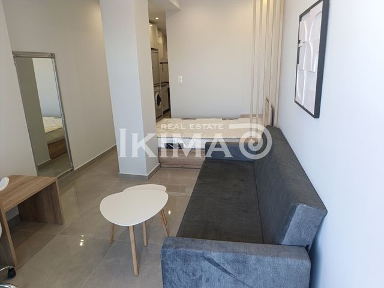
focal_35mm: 23
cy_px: 144
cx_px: 192
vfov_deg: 58.9
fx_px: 255
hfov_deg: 73.9
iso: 250
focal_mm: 6.14
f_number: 1.6
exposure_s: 1/100
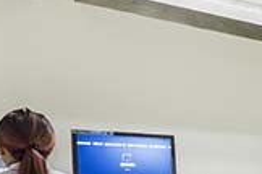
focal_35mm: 83
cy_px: 201
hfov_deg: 16.3
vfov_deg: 15.9
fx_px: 604
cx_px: 573
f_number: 18
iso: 2000
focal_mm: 14
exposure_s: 1/13
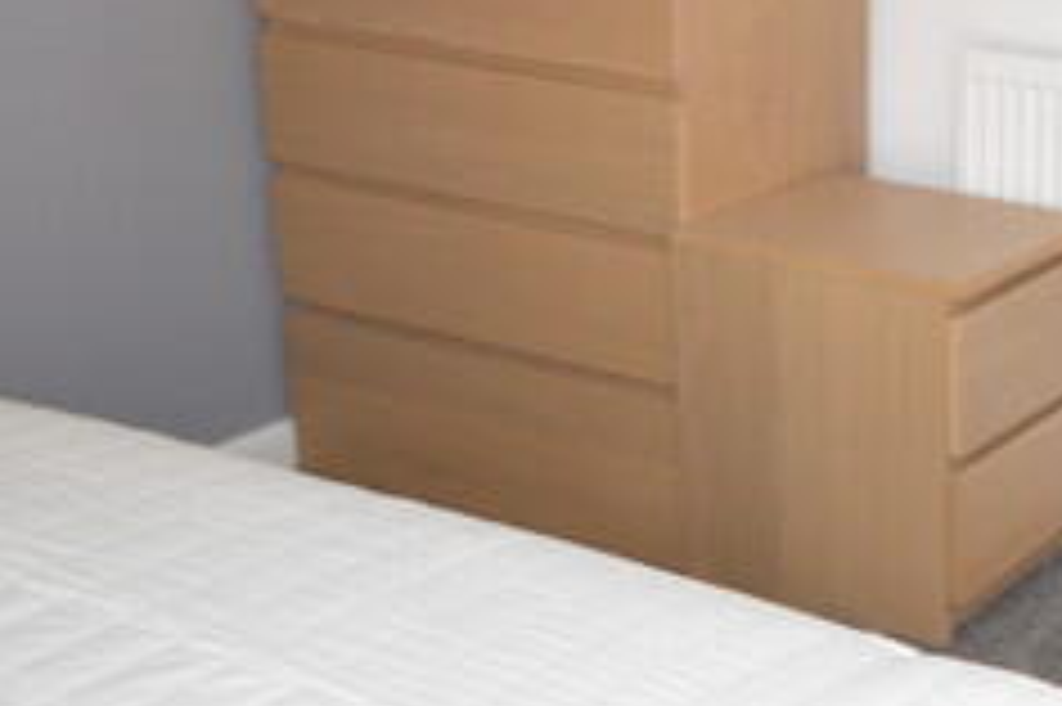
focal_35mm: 65
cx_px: 1220
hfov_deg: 27.8
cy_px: 362
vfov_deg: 20.9
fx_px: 1916
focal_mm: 10
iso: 400
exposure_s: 1/100
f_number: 5
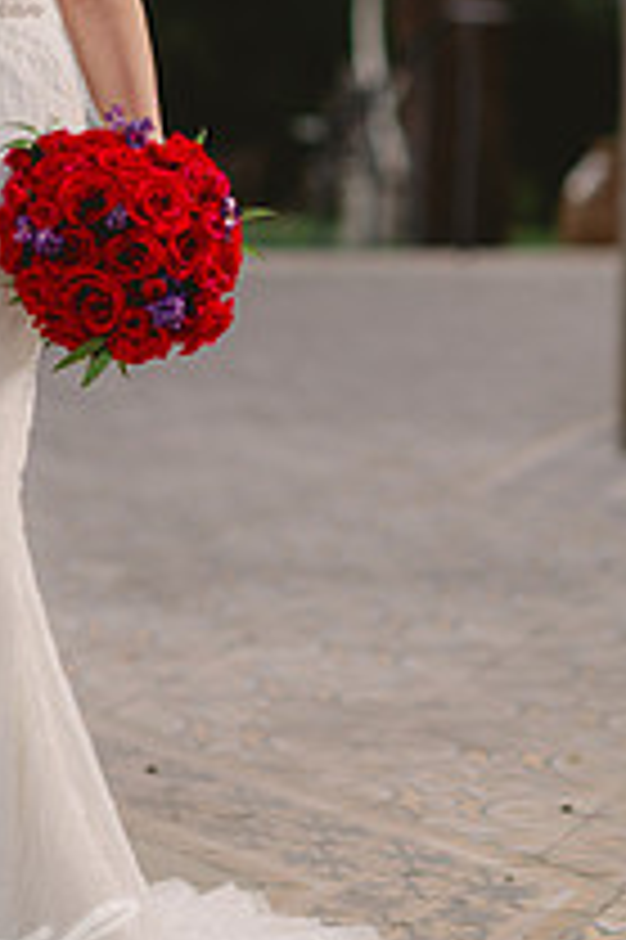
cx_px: 7
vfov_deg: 11.2
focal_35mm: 183
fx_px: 4781
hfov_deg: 7.5
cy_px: 202
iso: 250
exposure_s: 1/200
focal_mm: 85
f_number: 2
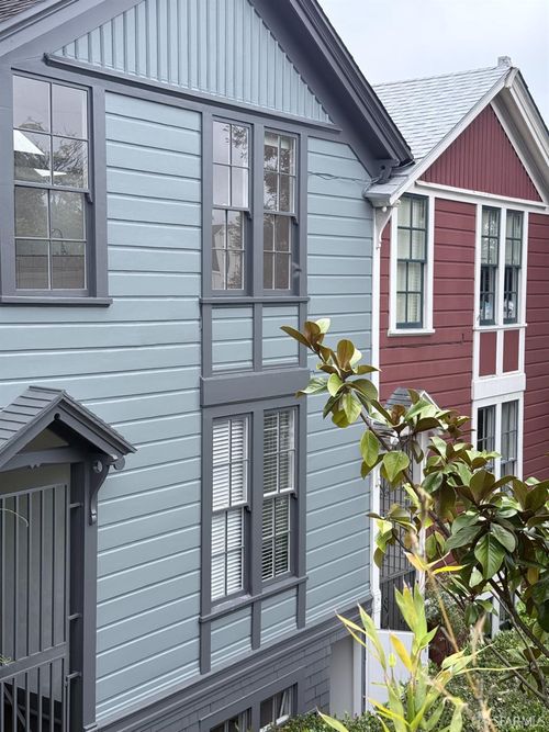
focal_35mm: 48
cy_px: 366
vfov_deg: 39.7
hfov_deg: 30.3
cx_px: 274
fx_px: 1015
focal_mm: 6.76
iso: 100
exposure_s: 1/2865
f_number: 1.78
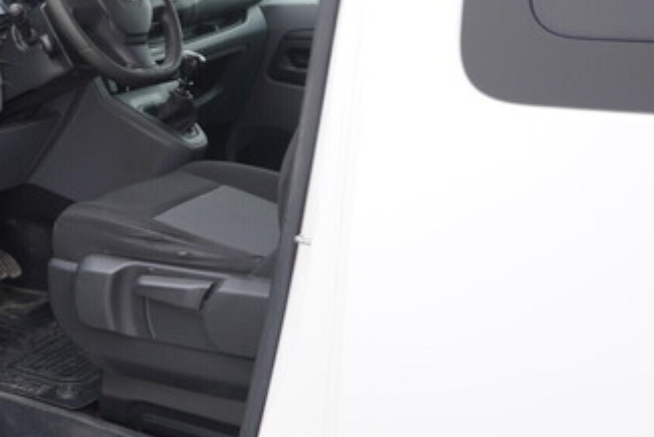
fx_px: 1109
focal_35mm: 61
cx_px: 119
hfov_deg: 31.9
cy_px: 200
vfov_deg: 22.3
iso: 125
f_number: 3.2
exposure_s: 1/50
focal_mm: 24
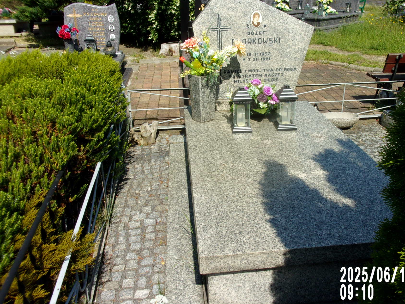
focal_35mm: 34
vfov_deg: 41.8
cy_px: 140
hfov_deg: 53.7
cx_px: 234
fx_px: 398
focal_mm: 5.1
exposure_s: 1/85
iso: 80
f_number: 10.8
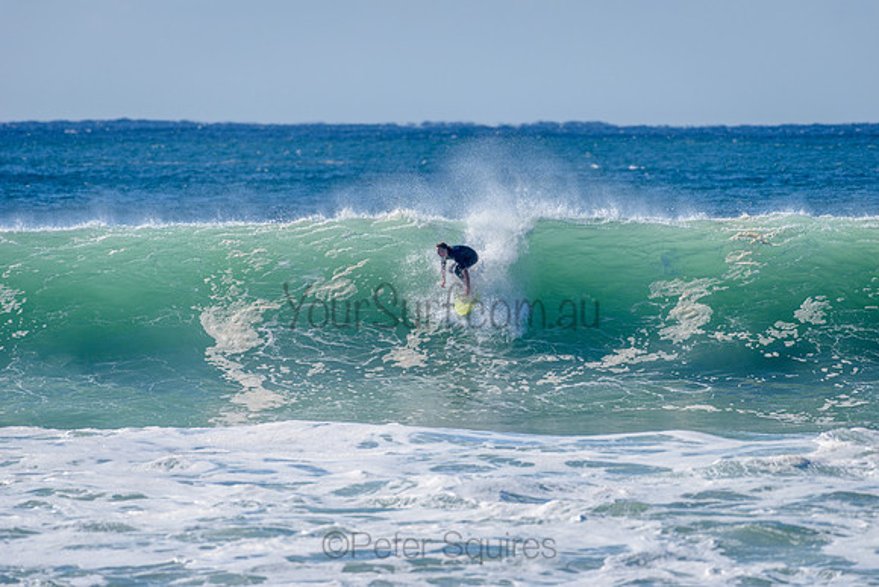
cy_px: 294
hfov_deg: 4.0
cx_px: 445
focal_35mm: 511
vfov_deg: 2.7
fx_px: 12468
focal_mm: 500
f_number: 5.6
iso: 160
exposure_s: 1/2000
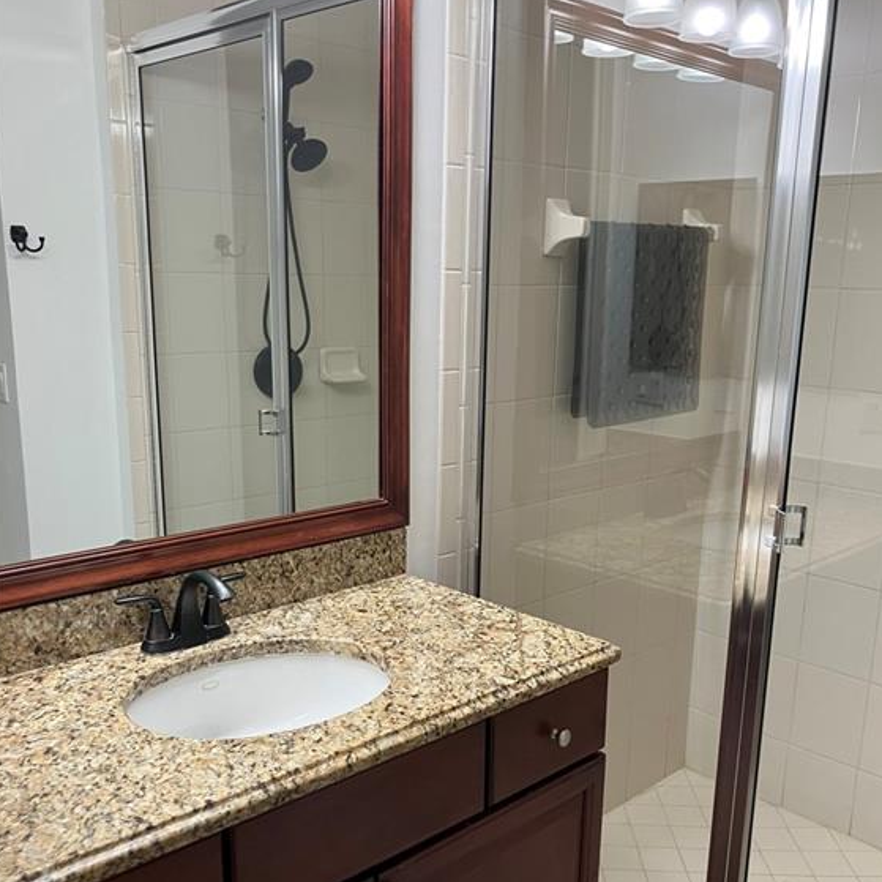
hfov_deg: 48.4
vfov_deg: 48.3
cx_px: 447
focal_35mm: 34
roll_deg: -0.8
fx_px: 980
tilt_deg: -12.8
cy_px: 511
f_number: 1.8
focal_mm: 3.99
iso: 64
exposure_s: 1/60
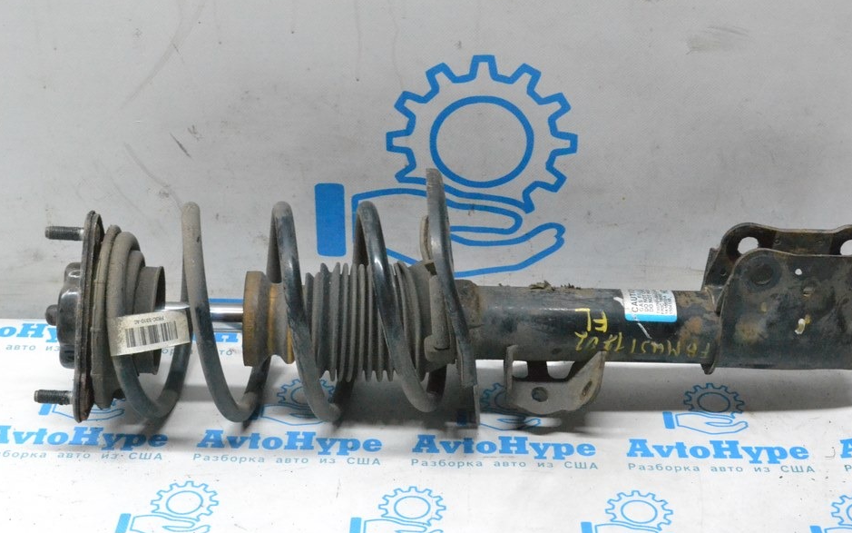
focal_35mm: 60
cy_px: 227
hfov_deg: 34.0
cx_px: 459
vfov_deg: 21.6
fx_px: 1393
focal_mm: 36
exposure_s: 1/160
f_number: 9
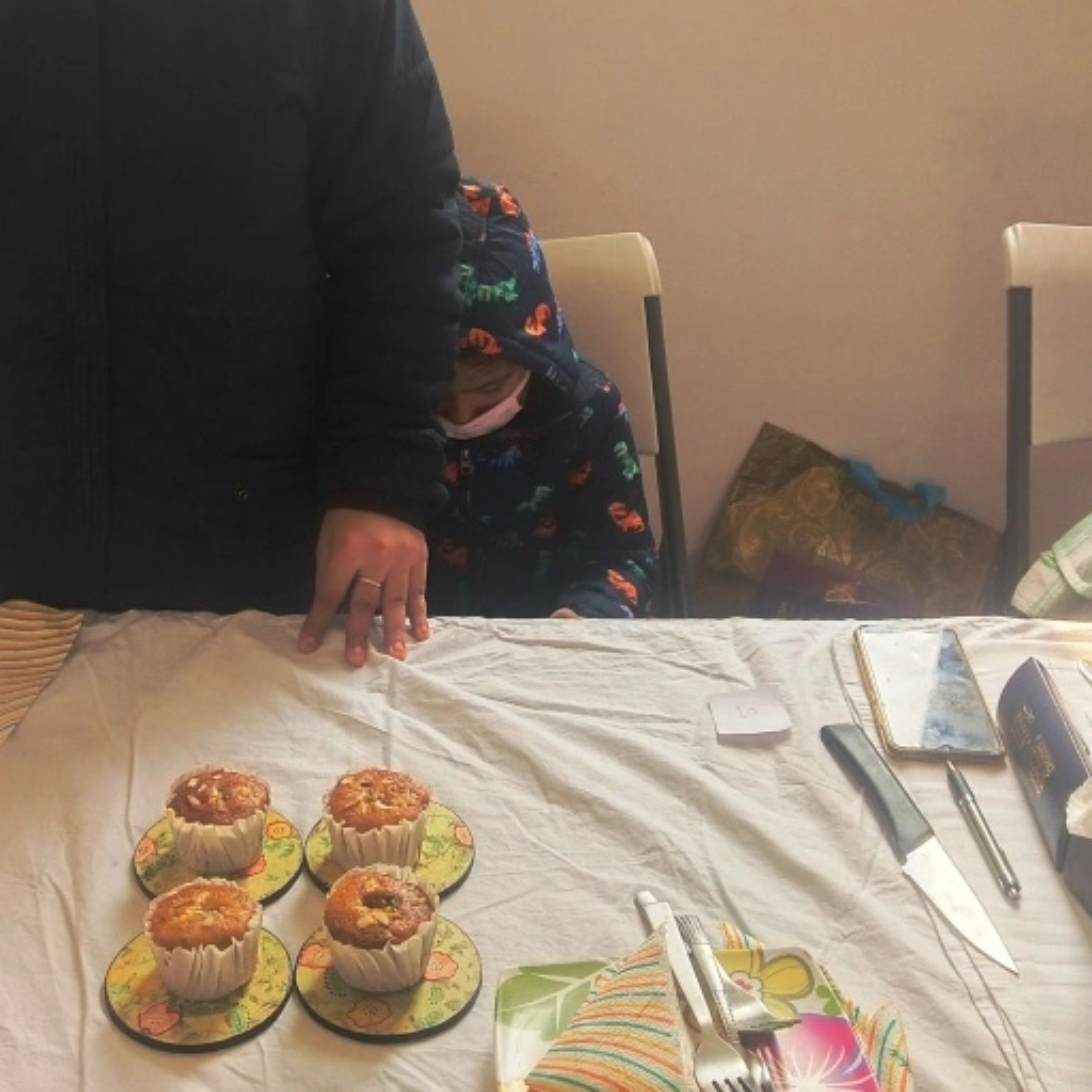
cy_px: 397
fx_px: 1892
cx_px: 352
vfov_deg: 32.0
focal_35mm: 53
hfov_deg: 31.9
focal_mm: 3.95
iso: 114
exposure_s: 1/226
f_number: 1.8
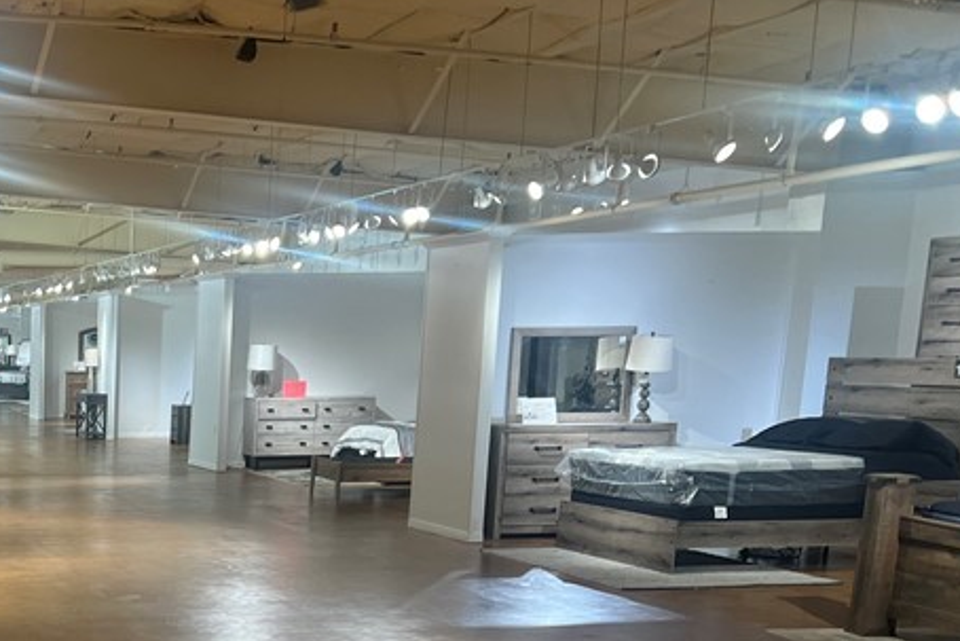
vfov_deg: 21.0
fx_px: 1627
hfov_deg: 29.6
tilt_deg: -14.2
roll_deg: +0.4
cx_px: -93
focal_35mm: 61
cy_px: 726
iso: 80
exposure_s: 1/120
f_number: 1.5
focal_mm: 5.7
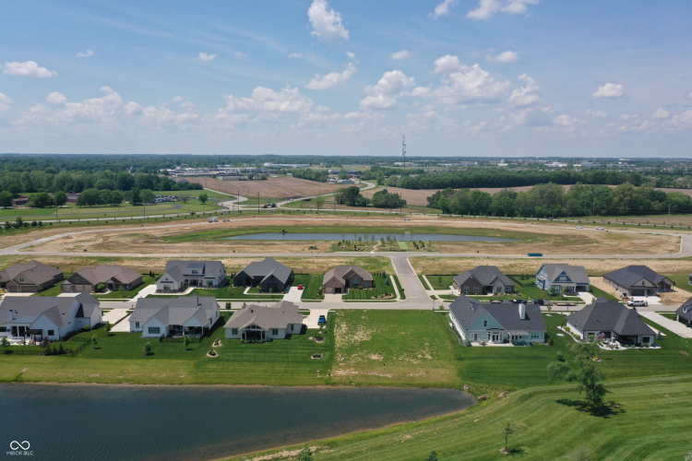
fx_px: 538
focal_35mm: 28
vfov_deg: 46.4
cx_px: 346
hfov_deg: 65.5
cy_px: 230
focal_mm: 10.26
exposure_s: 1/500
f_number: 6.3
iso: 100
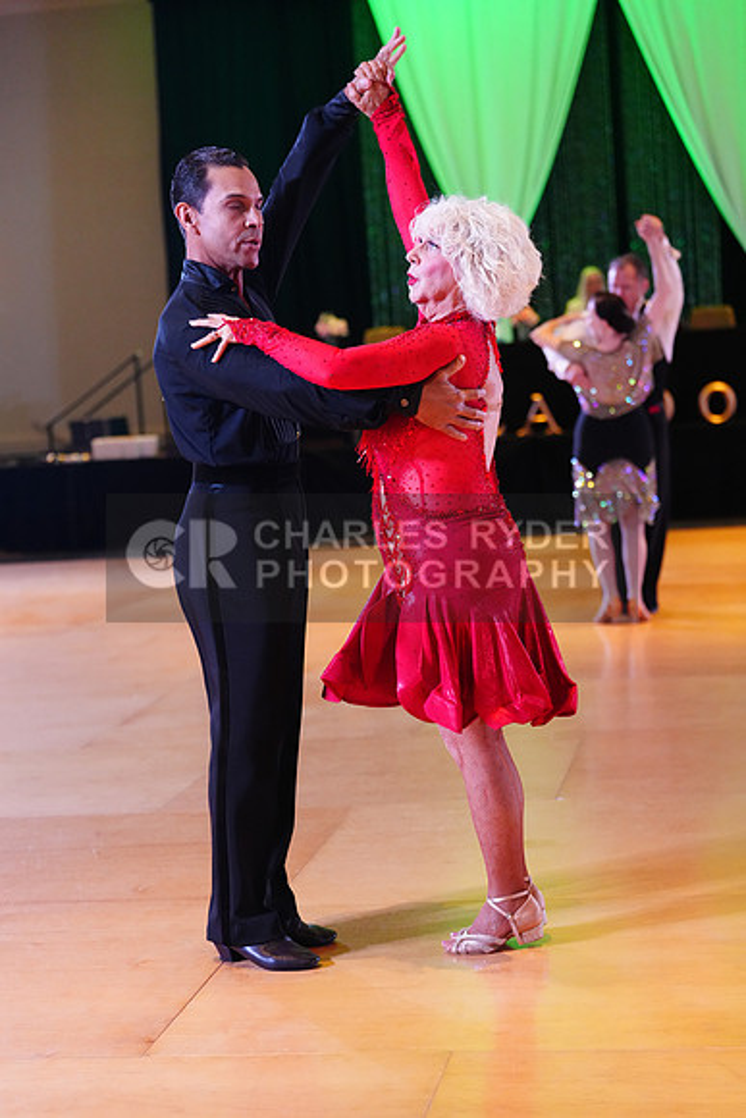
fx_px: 2174
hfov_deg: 19.5
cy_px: 559
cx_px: 373
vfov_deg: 28.8
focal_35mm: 70
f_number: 2.8
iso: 5000
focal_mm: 70
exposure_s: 1/400
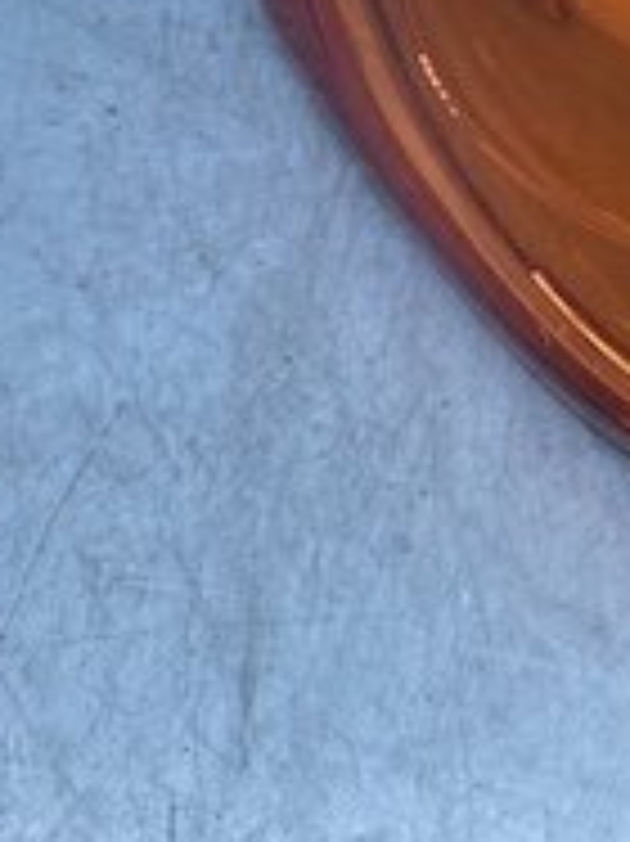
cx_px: 1012
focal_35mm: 89
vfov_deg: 21.1
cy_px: -50
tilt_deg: -50.0
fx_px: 2162
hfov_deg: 15.1
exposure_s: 1/973
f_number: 1.8
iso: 32
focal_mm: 4.25
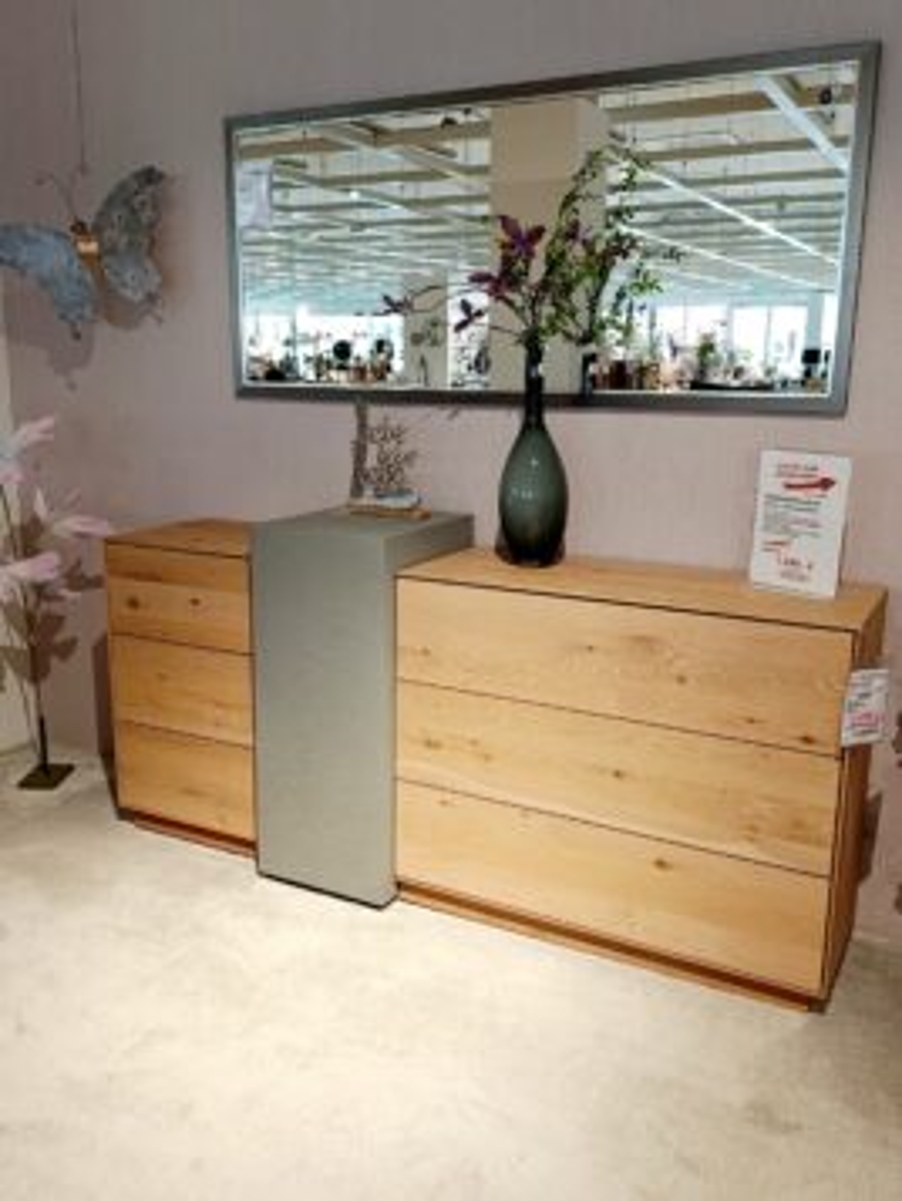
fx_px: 1042
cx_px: 451
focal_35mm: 30
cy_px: 600
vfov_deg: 59.9
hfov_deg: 46.8
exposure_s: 1/100
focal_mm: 5.24
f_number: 1.7
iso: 640
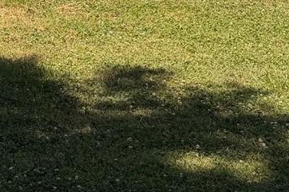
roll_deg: +0.2
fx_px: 851
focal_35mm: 106
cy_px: -140
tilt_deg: +1.3
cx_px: -164
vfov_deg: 12.0
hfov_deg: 17.1
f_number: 1.78
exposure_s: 1/3021
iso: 80
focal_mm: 6.76
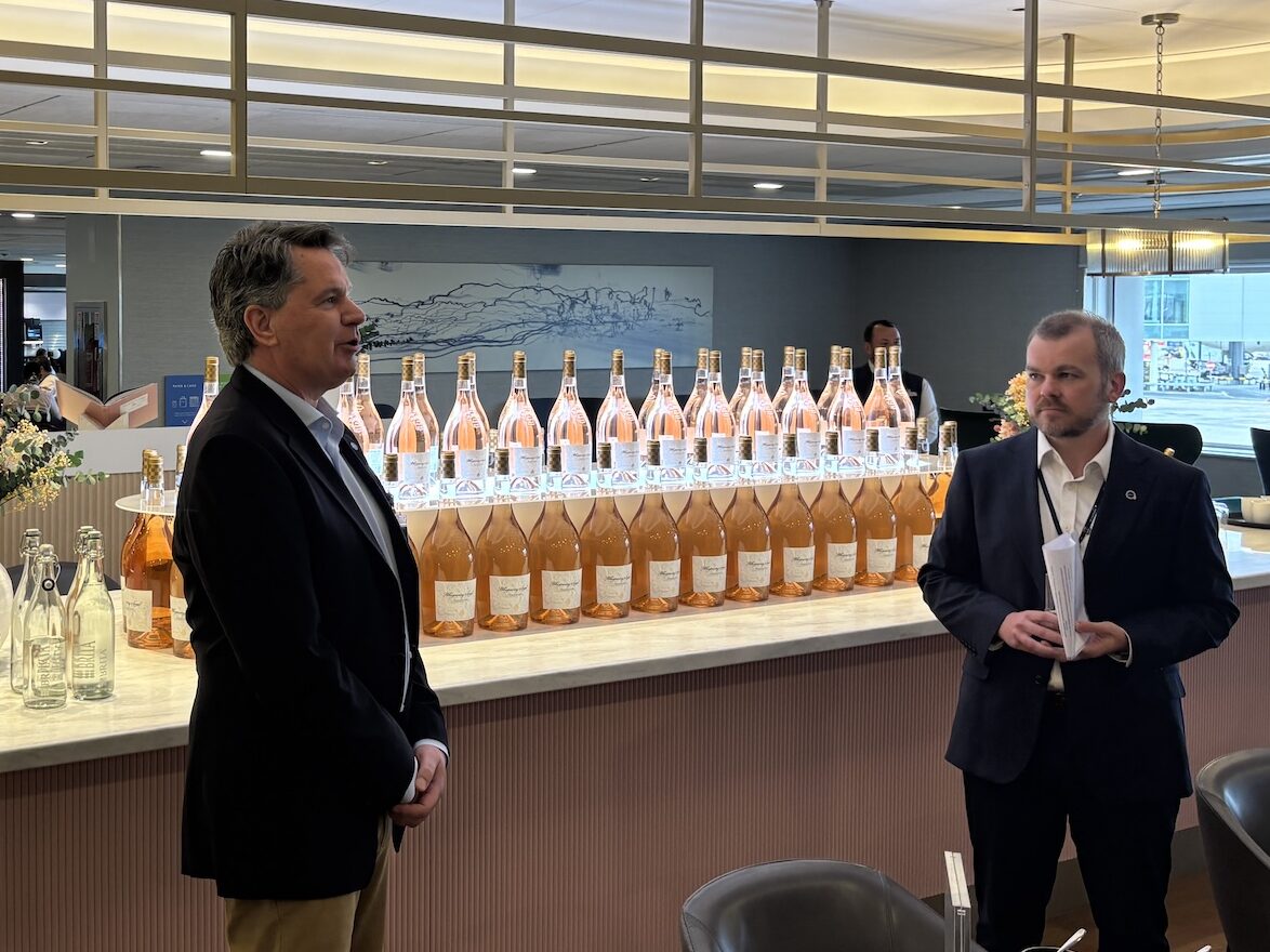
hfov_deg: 67.3
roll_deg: +0.9
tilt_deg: -2.3
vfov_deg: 53.0
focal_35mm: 26
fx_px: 954
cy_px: 476
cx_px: 635
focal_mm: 5.96
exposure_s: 1/50
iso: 80
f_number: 1.6
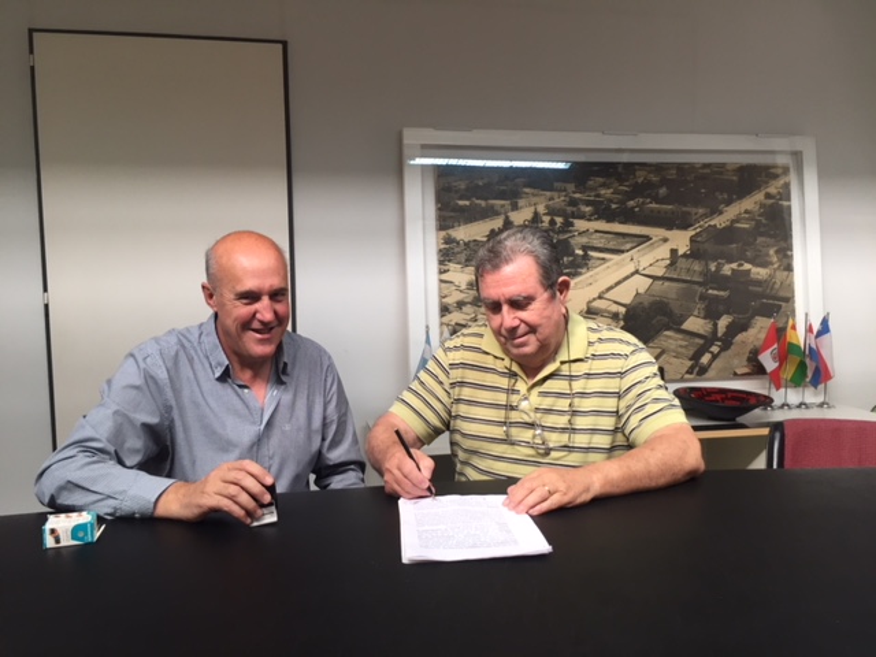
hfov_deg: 61.7
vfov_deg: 48.2
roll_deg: -0.6
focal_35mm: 29
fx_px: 734
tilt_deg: -5.0
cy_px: 328
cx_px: 438
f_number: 2.2
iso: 32
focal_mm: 4.15
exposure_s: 1/33
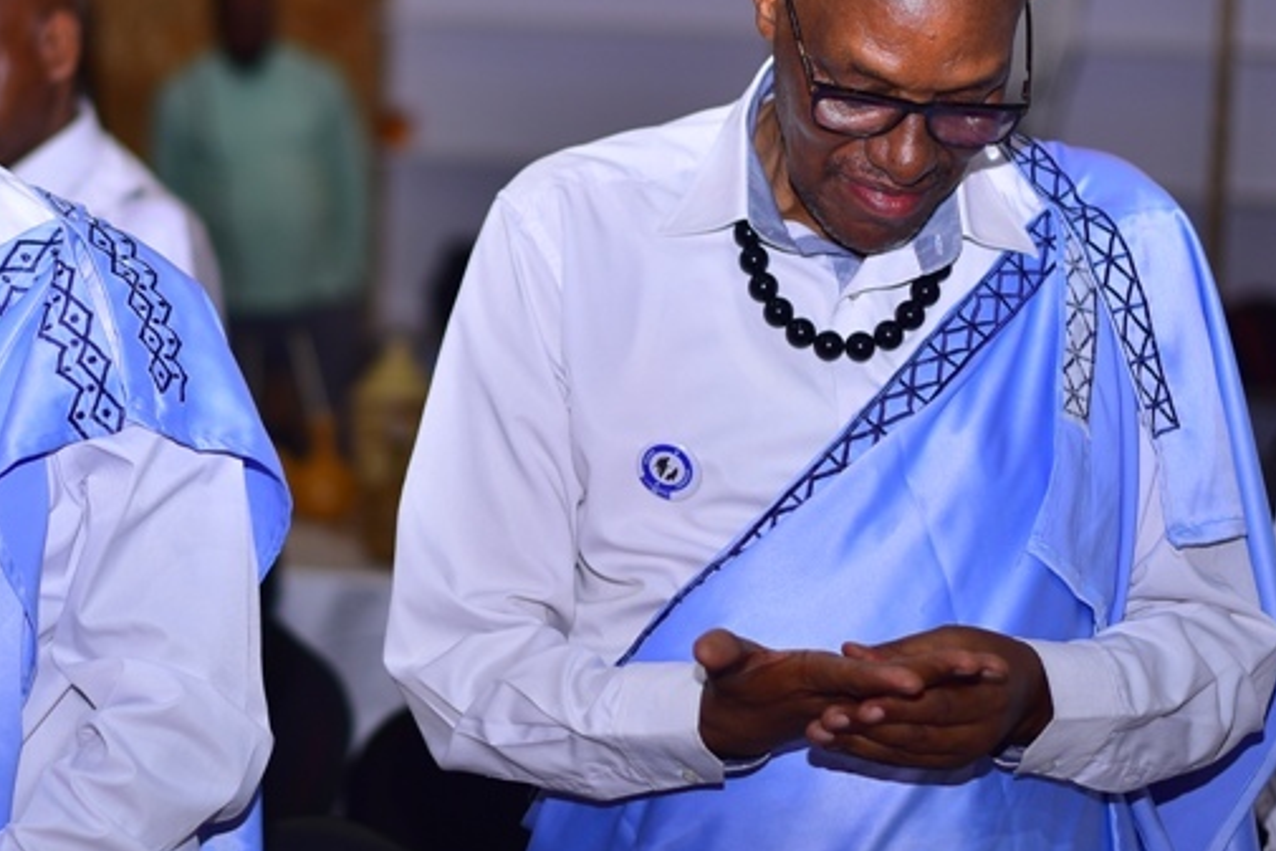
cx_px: 351
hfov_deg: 20.5
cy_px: 288
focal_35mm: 99
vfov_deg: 13.8
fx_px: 3510
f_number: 1.8
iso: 100
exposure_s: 1/250
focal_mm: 50
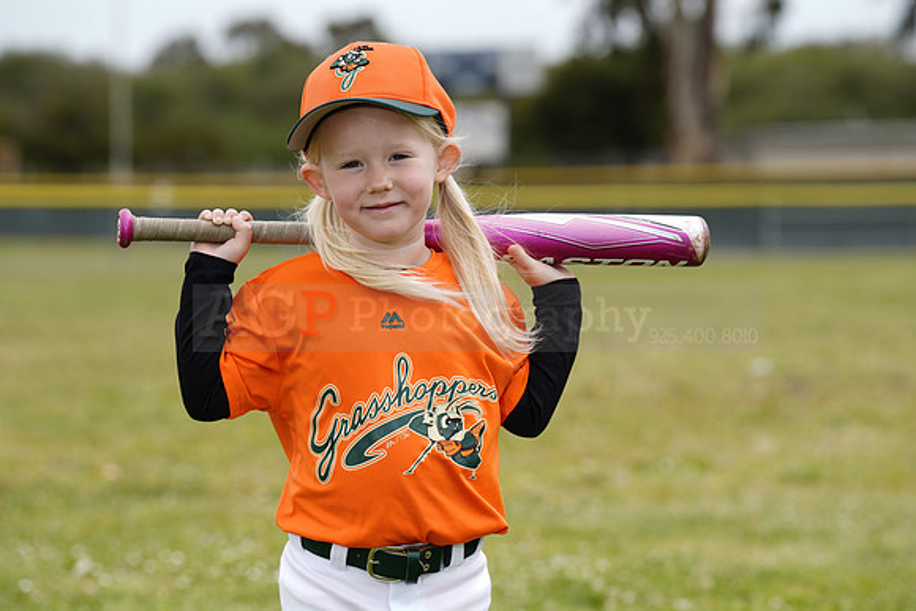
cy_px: 306
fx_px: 3919
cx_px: 458
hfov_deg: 13.3
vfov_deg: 8.9
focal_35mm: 154
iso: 50
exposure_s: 1/250
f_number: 5.6
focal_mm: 154
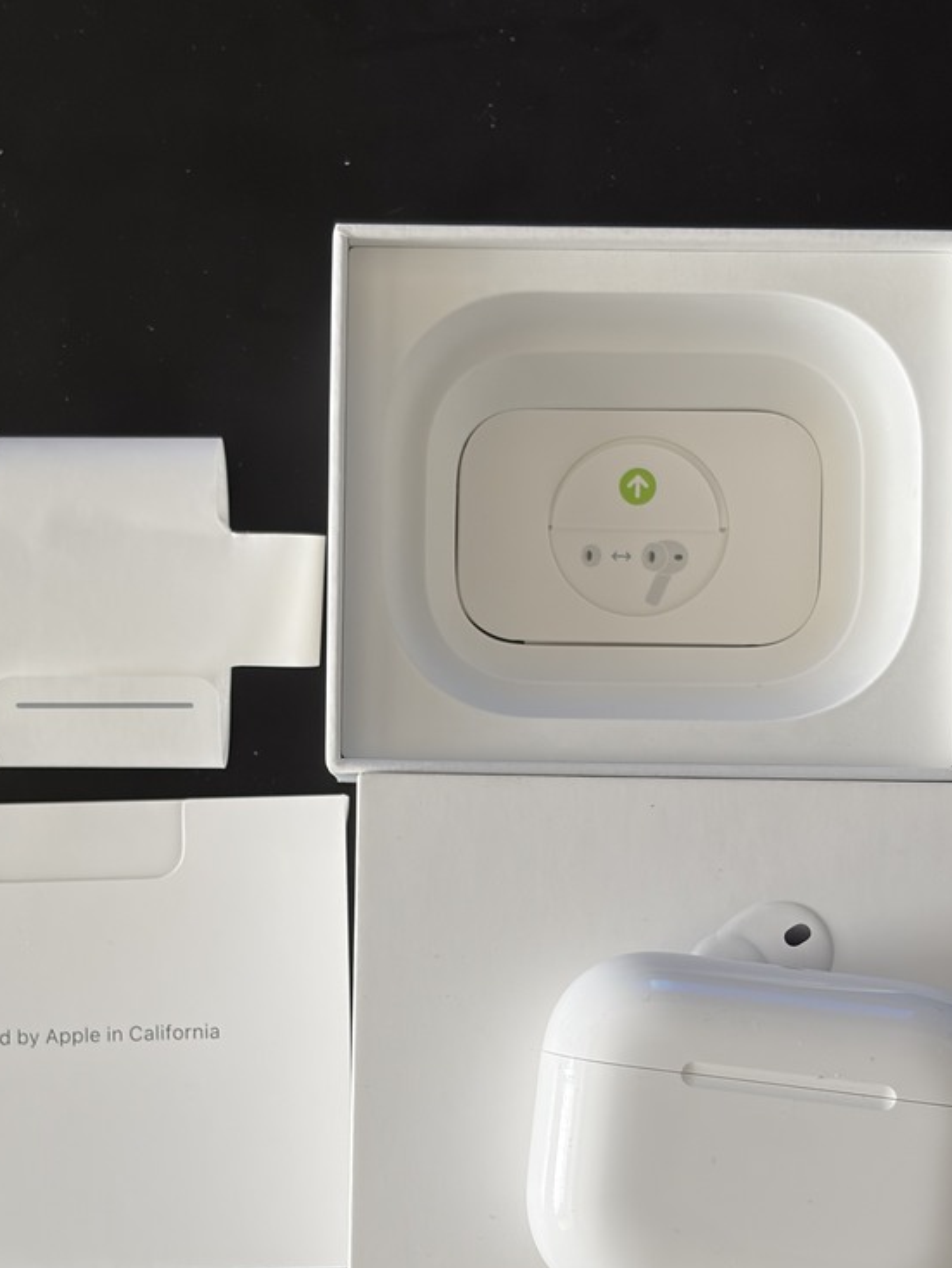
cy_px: 788
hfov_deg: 21.6
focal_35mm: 68
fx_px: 2492
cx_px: 434
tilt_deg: -87.6
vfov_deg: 28.5
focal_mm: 5.96
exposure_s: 1/60
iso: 80
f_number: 1.6
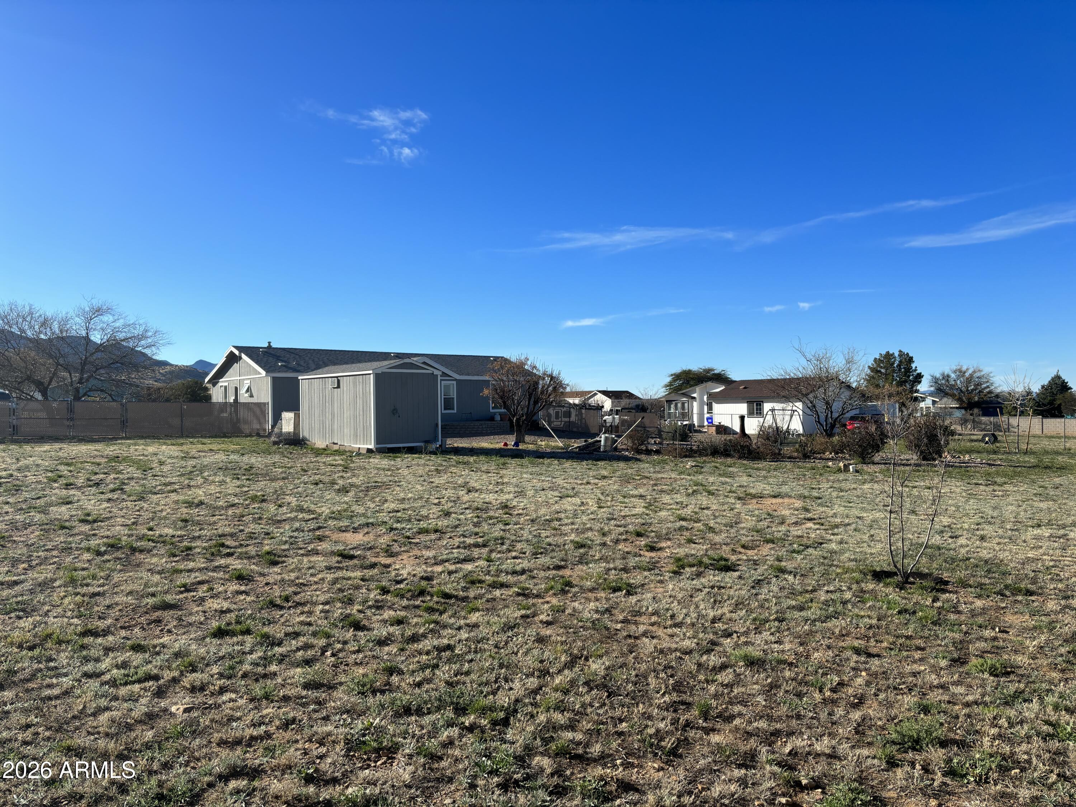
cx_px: 538
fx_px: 808
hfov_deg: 67.3
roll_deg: +0.6
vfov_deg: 53.1
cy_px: 404
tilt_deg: +0.1
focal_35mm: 26
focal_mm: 5.96
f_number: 1.6
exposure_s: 1/3311
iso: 50
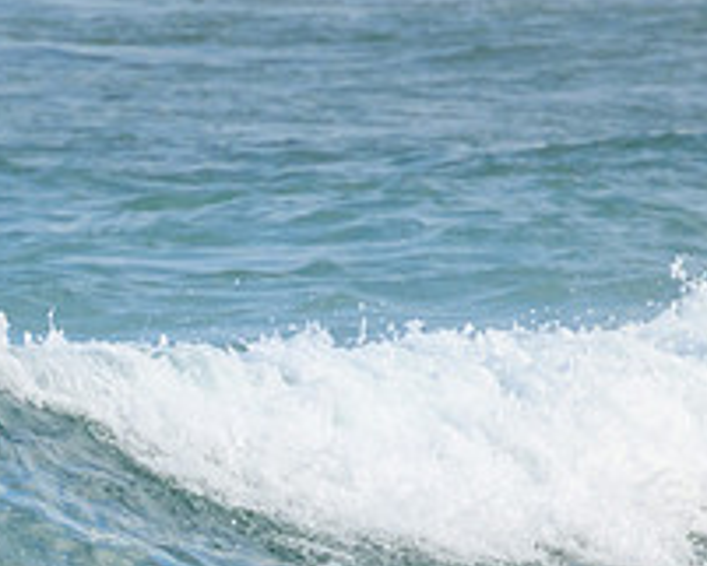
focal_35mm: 2163
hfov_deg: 0.9
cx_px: -98
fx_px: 45282
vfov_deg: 0.7
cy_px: 589
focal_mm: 800
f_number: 11
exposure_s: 1/2000
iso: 1250
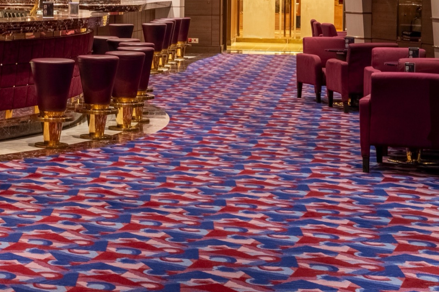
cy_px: 24
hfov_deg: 18.3
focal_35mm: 96
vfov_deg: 14.1
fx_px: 1171
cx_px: -257
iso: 400
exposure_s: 1/15
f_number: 11
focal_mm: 26
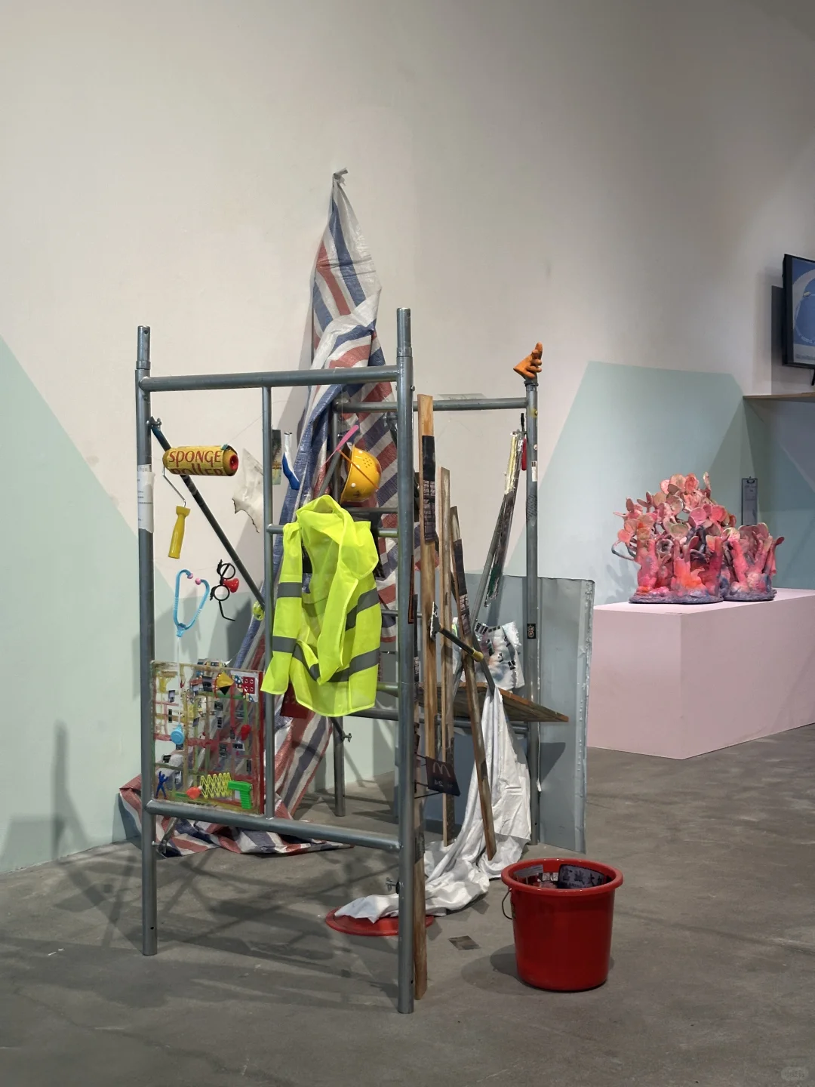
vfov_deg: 39.7
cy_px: 544
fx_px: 1507
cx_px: 408
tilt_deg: -2.1
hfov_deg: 30.3
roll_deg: +0.3
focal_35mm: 48
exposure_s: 1/60
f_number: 1.78
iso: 100
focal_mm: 6.86
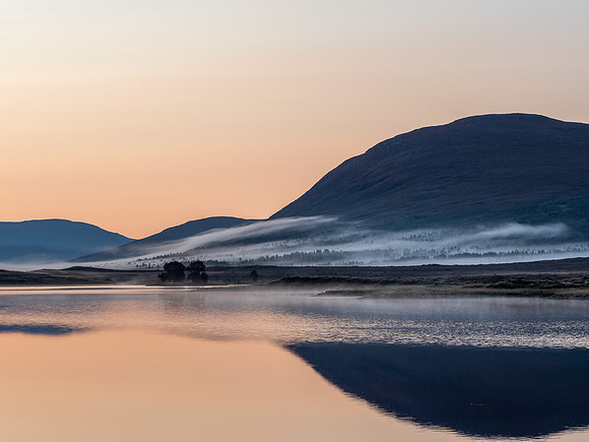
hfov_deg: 13.5
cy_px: 221
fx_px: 2484
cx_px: 294
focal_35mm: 146
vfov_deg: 10.2
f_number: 7.1
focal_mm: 73
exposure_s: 1/160
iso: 200
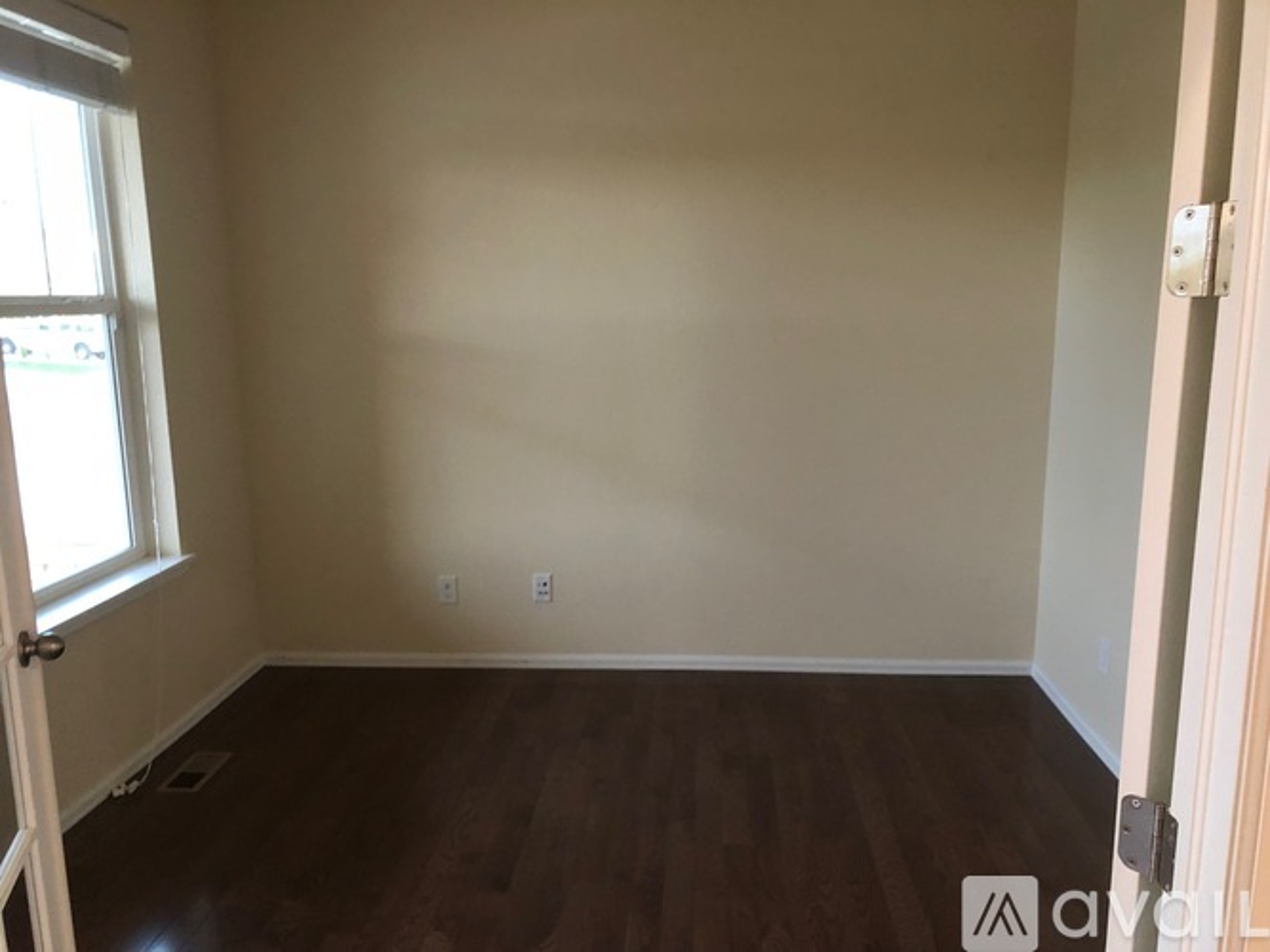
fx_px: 1027
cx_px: 635
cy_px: 476
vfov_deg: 49.7
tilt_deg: -9.3
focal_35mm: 28
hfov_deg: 63.5
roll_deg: +1.3
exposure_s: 1/8
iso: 100
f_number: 1.8
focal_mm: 4
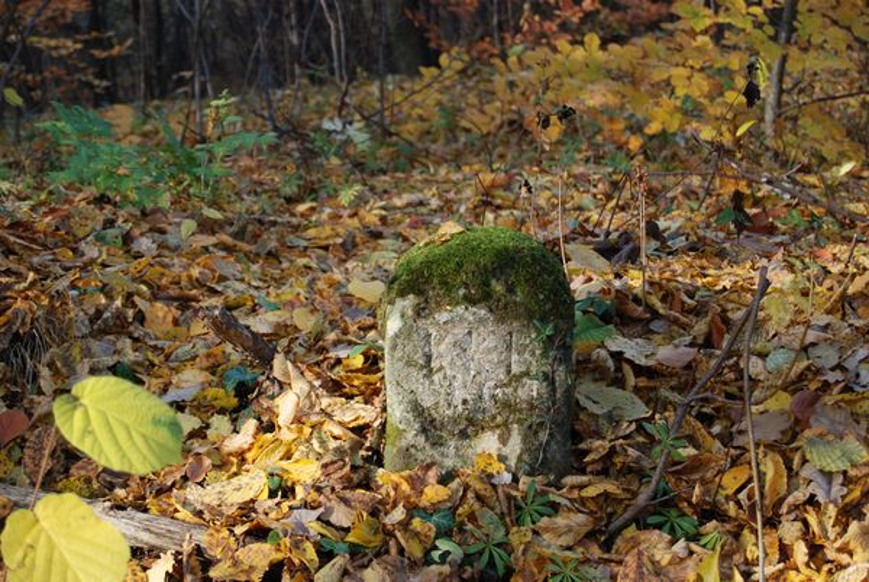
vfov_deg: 16.6
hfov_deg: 24.6
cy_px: 291
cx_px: 434
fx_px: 1994
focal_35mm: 82
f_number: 5.6
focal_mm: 55
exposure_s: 1/80
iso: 200
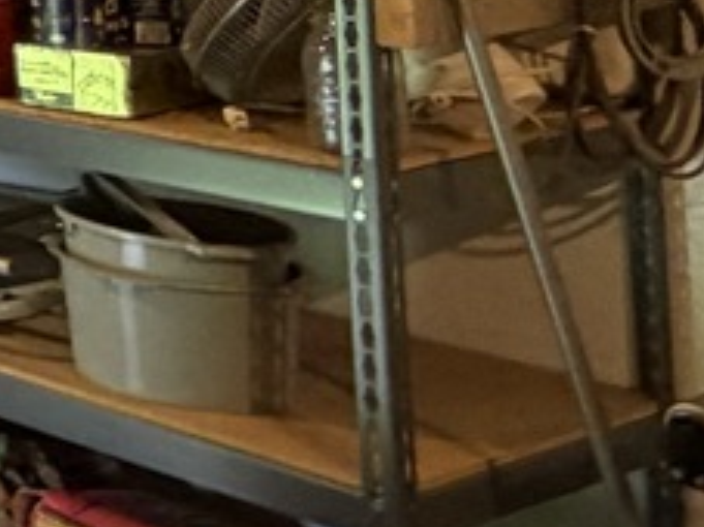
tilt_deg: +0.7
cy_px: -307
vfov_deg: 15.1
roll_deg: +2.1
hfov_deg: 13.4
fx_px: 1809
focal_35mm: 89
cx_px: -1129
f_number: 2.2
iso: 250
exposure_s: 1/60
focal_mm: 2.22
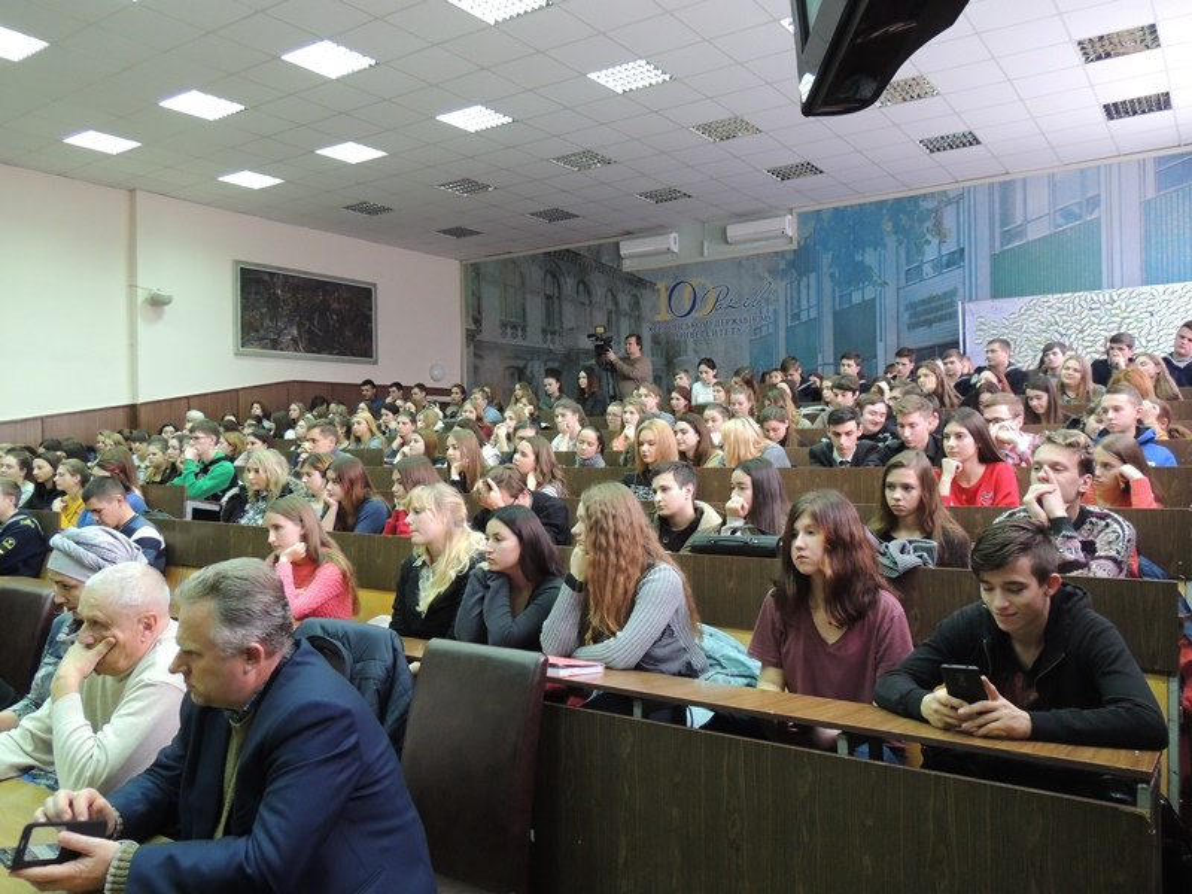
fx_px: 964
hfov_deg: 63.4
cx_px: 596
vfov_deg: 49.7
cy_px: 447
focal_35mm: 28
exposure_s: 1/20
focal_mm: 4.9
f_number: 3.1
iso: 400
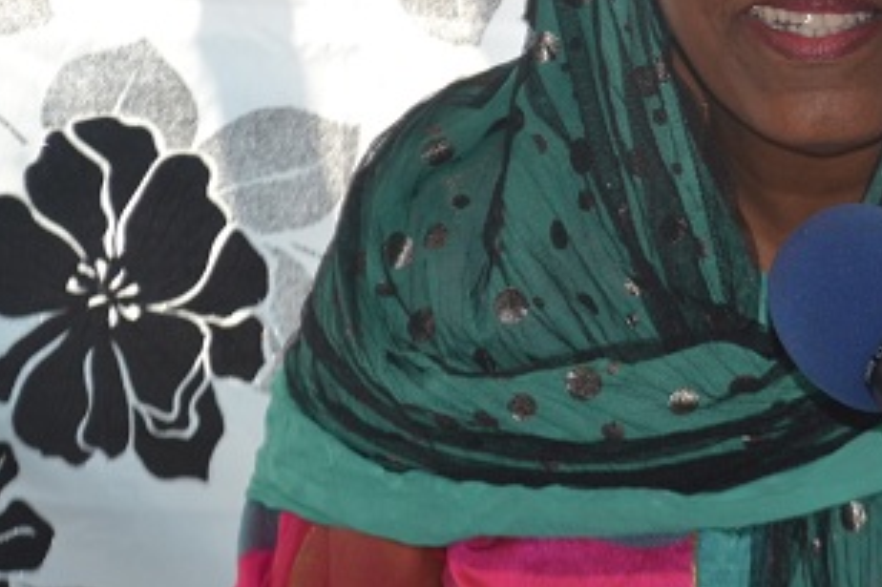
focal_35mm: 201
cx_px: 782
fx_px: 4927
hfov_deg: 10.2
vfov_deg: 6.8
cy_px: 140
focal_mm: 55
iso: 200
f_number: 5.6
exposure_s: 1/125
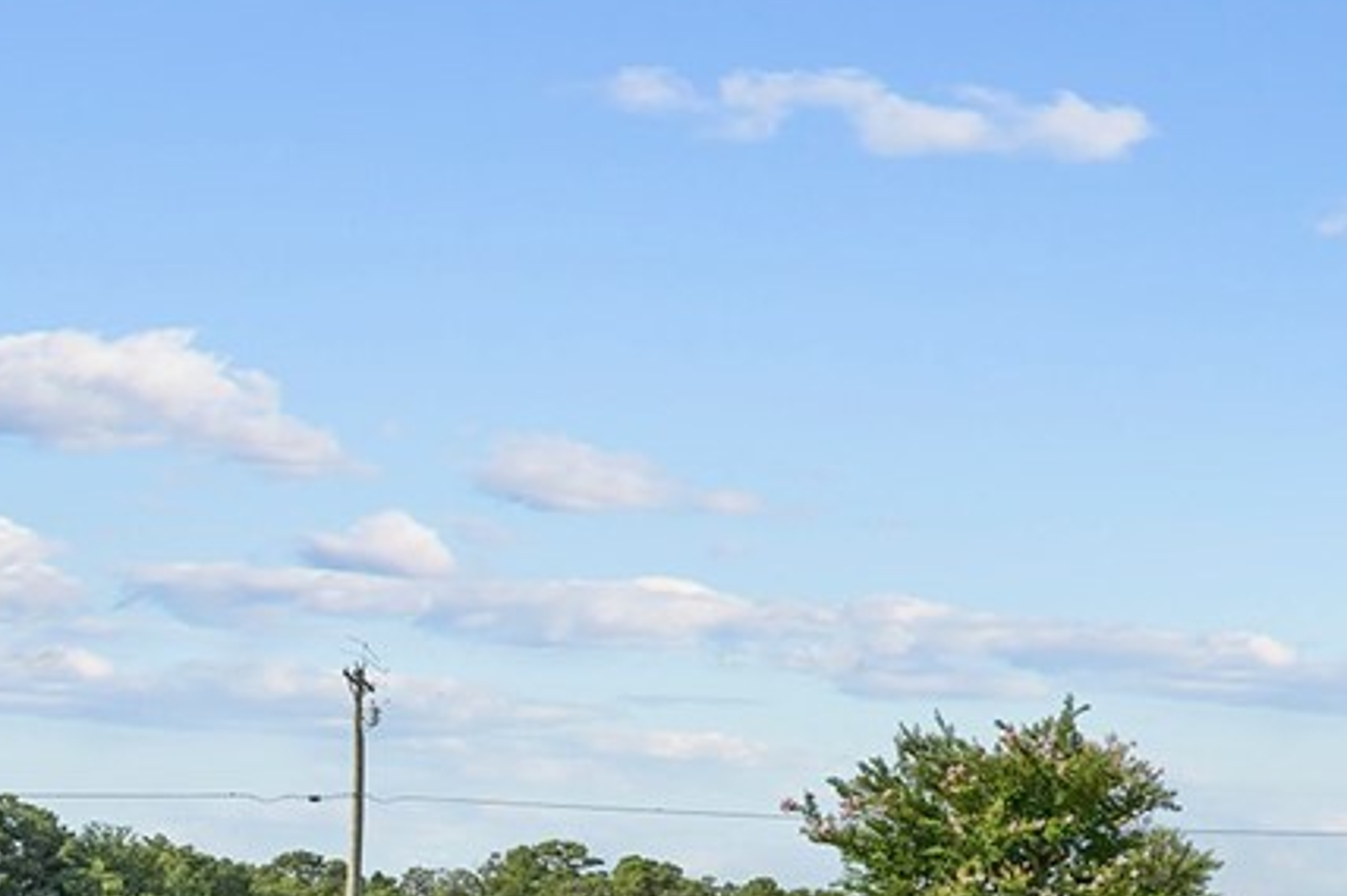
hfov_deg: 42.2
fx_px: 1469
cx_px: 1367
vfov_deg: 29.0
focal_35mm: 39
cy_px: 1099
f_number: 8
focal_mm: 15.5
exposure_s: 1/320
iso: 100
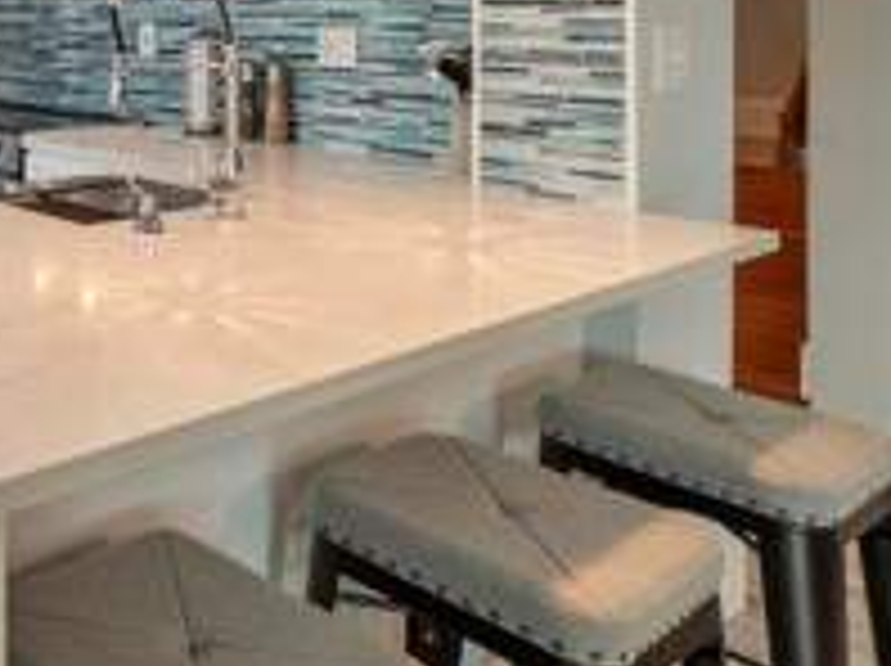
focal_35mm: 35
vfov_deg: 36.6
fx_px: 900
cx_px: -180
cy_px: 2
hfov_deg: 38.7
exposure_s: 1/6
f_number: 11
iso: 160
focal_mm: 10
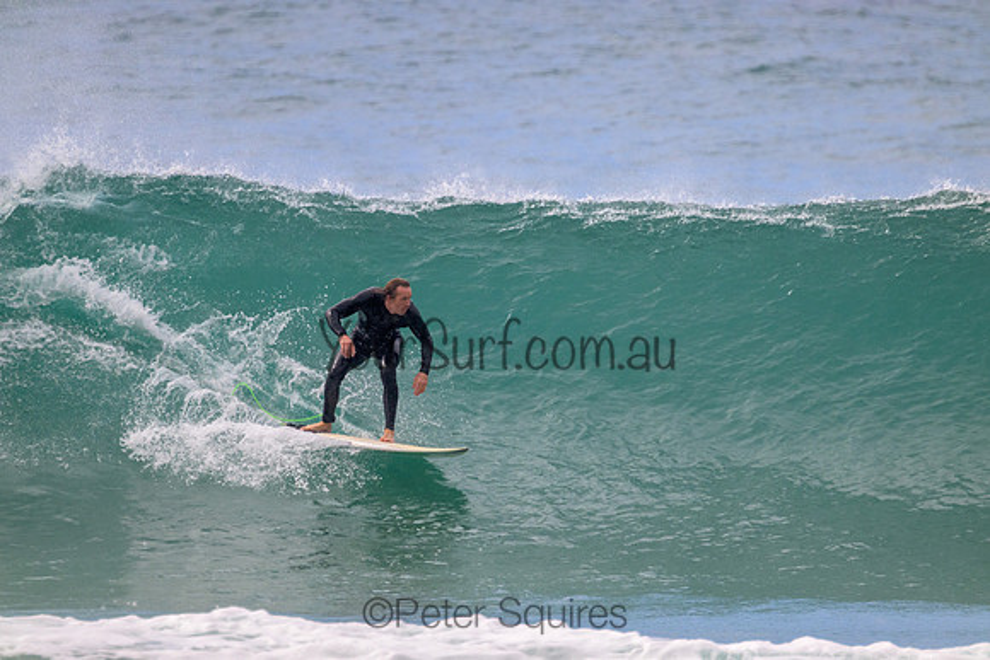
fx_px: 22004
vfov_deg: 1.7
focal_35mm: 800
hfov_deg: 2.6
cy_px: 330
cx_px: 495
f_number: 11
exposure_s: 1/2000
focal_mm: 800
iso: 1400
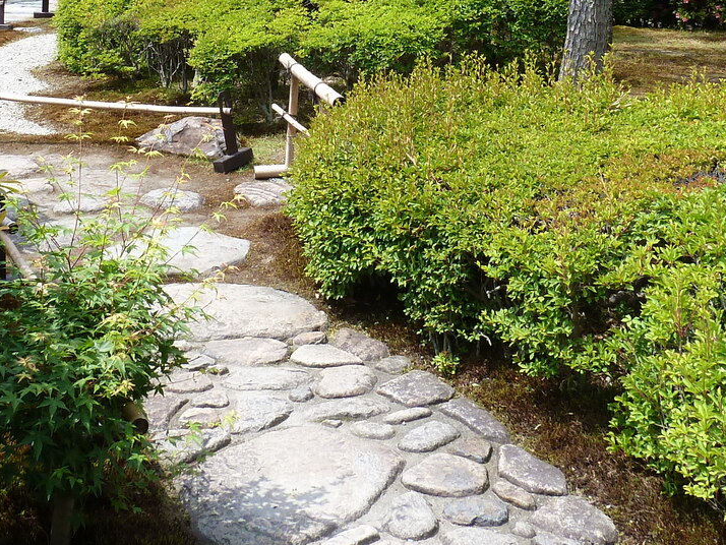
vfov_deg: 24.8
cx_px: 322
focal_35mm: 56
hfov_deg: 34.3
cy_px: -15
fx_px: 1175
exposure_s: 1/320
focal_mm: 4.1
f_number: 4
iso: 80
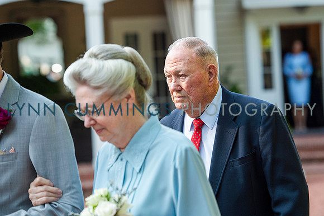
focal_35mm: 166
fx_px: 1494
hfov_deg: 12.4
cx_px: 199
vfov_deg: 8.3
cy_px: 83
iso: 400
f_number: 3.5
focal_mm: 135
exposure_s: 1/1000
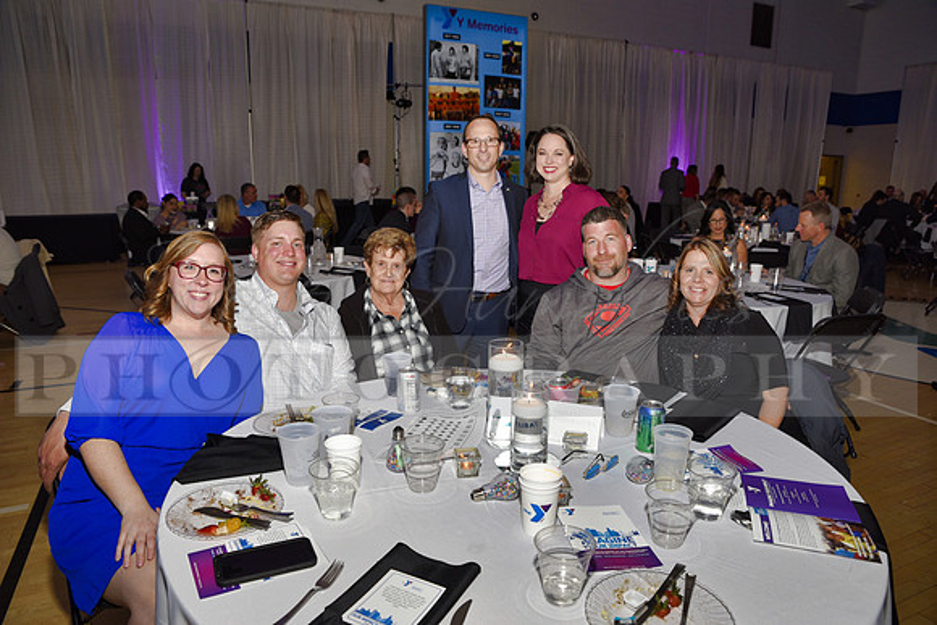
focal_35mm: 24
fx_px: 625
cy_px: 312
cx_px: 468
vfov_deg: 53.2
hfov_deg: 73.7
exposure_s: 1/60
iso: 200
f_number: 5
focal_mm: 24
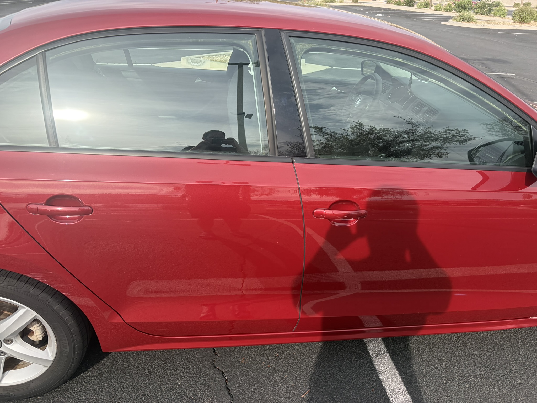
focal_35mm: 26
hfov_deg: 67.3
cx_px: 268
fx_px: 403
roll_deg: -1.9
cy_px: 202
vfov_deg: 53.1
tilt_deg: -27.6
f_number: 1.6
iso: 50
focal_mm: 5.96
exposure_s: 1/1048
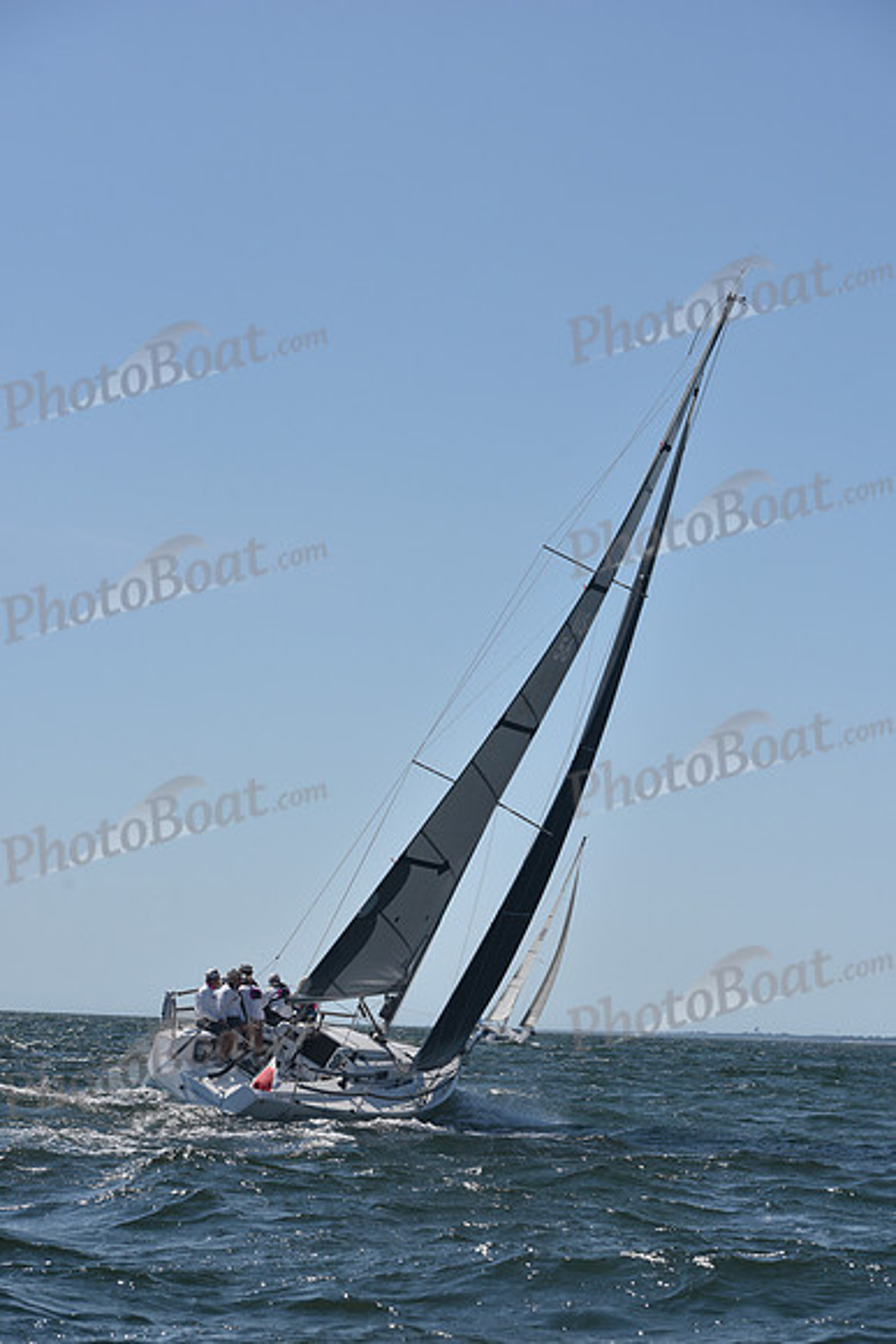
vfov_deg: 28.8
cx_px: 448
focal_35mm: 70
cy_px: 672
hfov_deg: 19.5
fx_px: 2612
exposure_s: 1/1000
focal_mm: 70
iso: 250
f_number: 8
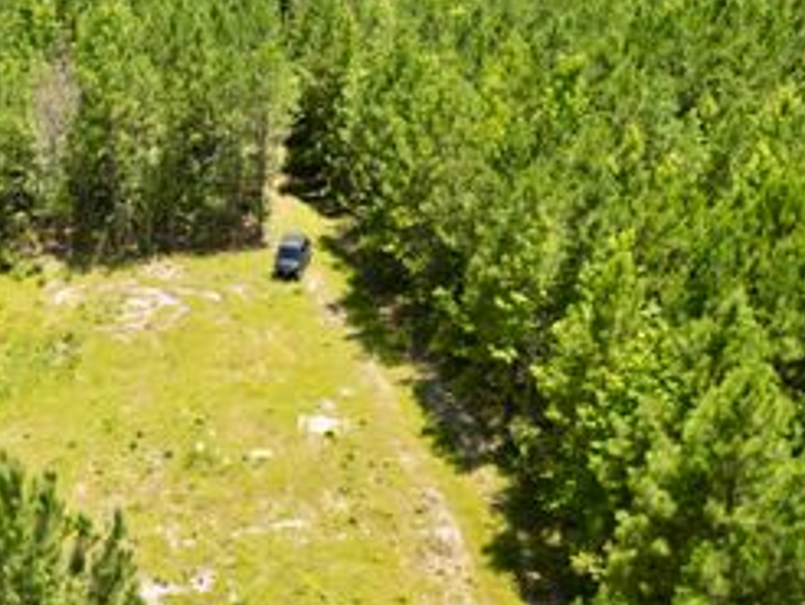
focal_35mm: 42
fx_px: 978
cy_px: 335
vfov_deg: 34.4
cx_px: 162
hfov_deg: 42.7
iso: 130
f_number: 1.7
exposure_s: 1/1500
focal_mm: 6.72
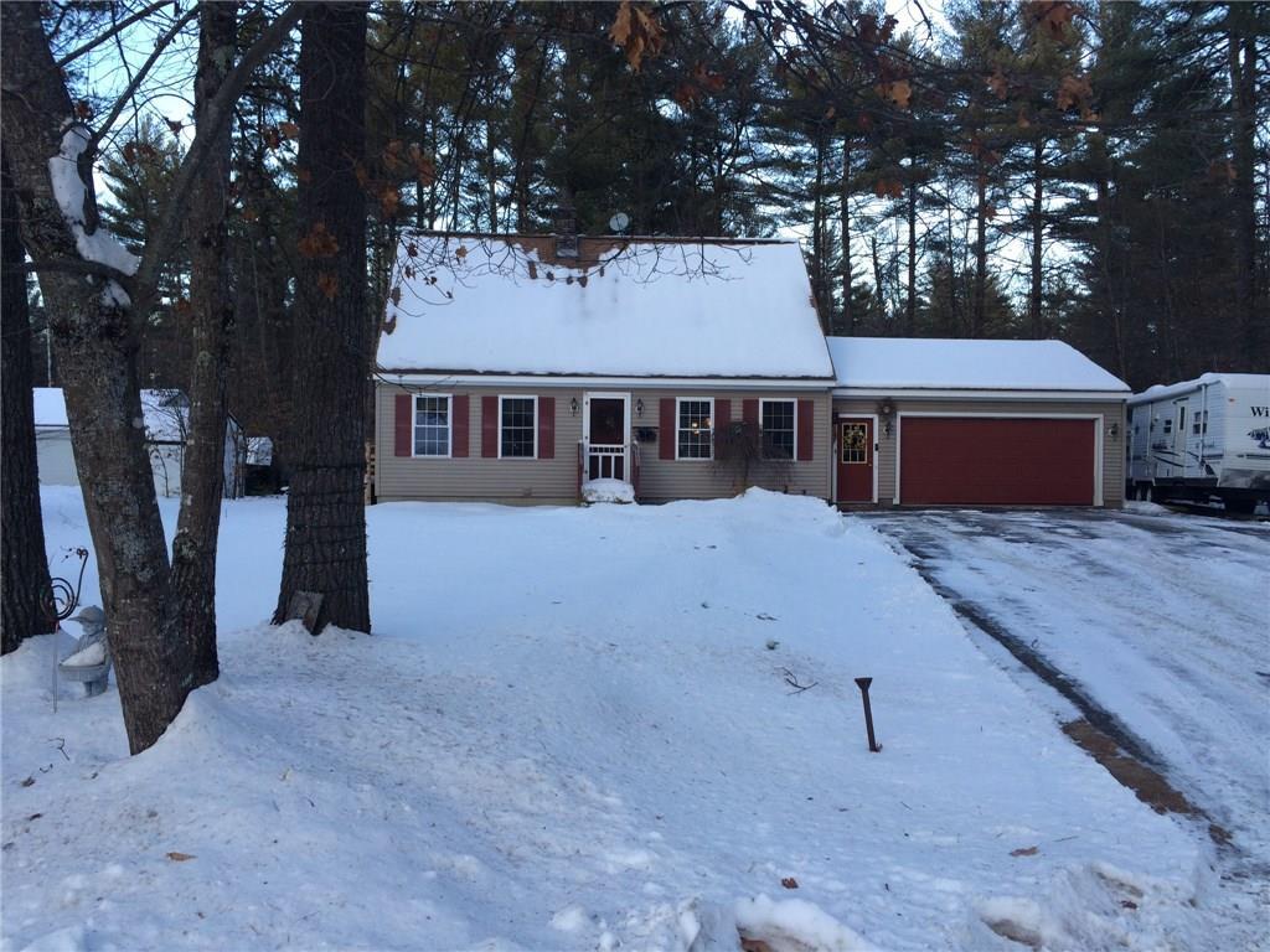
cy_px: 476
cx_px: 635
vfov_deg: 48.2
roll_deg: +0.4
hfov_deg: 61.7
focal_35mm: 29
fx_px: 1064
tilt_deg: -1.2
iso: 32
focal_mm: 4.15
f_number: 2.2
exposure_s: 1/127
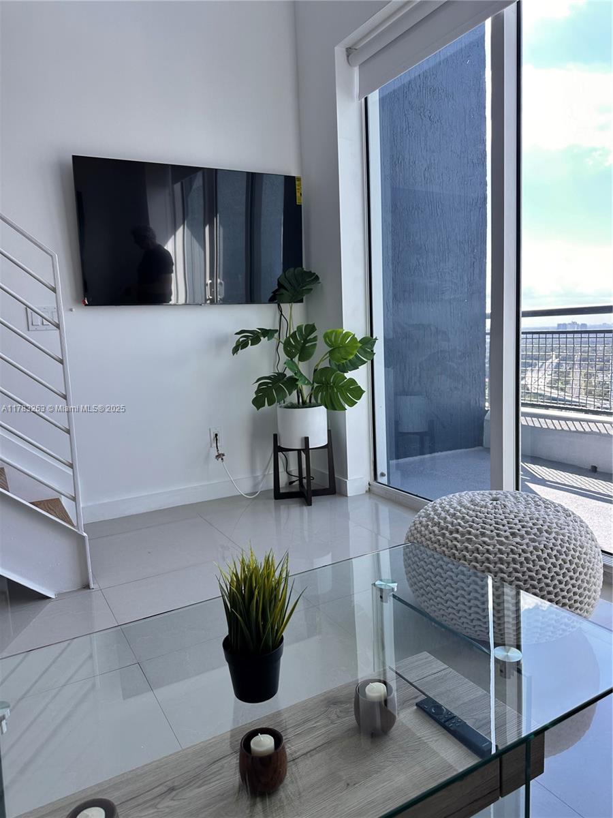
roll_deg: +1.2
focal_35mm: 24
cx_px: 306
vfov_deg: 71.6
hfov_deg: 56.8
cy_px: 409
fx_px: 567
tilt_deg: -6.0
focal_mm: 6.86
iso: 80
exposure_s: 1/460
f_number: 1.78
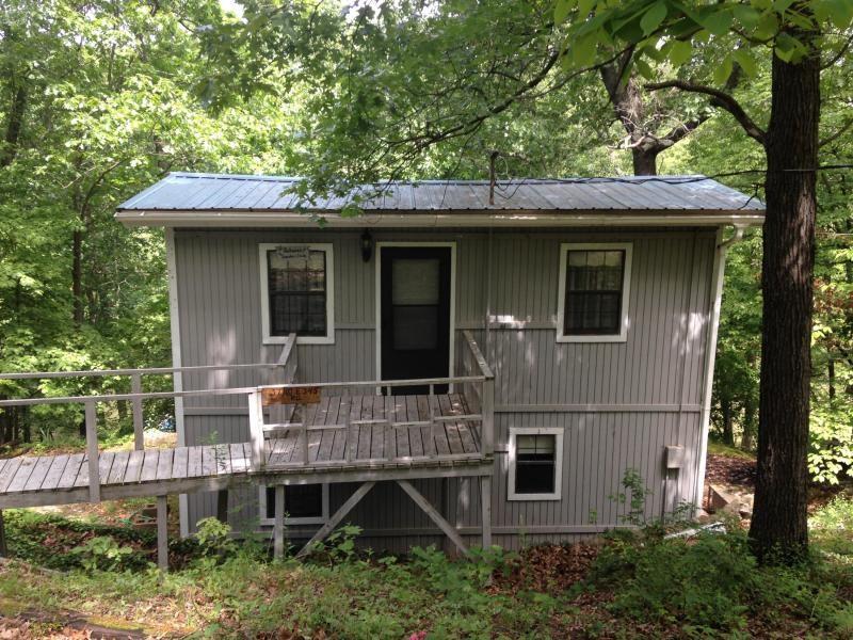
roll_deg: -0.7
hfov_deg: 55.4
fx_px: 813
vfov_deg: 42.9
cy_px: 320
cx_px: 426
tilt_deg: -11.7
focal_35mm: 33
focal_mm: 4.12
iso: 50
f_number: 2.4
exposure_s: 1/158
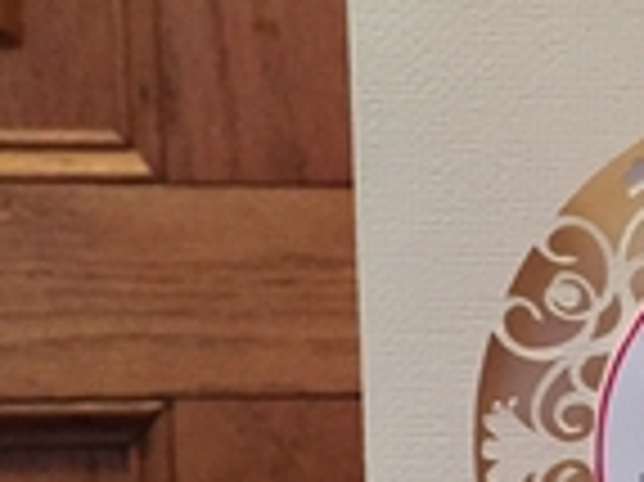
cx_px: 829
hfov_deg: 19.9
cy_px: 435
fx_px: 1692
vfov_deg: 16.0
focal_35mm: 91
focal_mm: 4.15
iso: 500
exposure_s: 1/15
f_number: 2.2
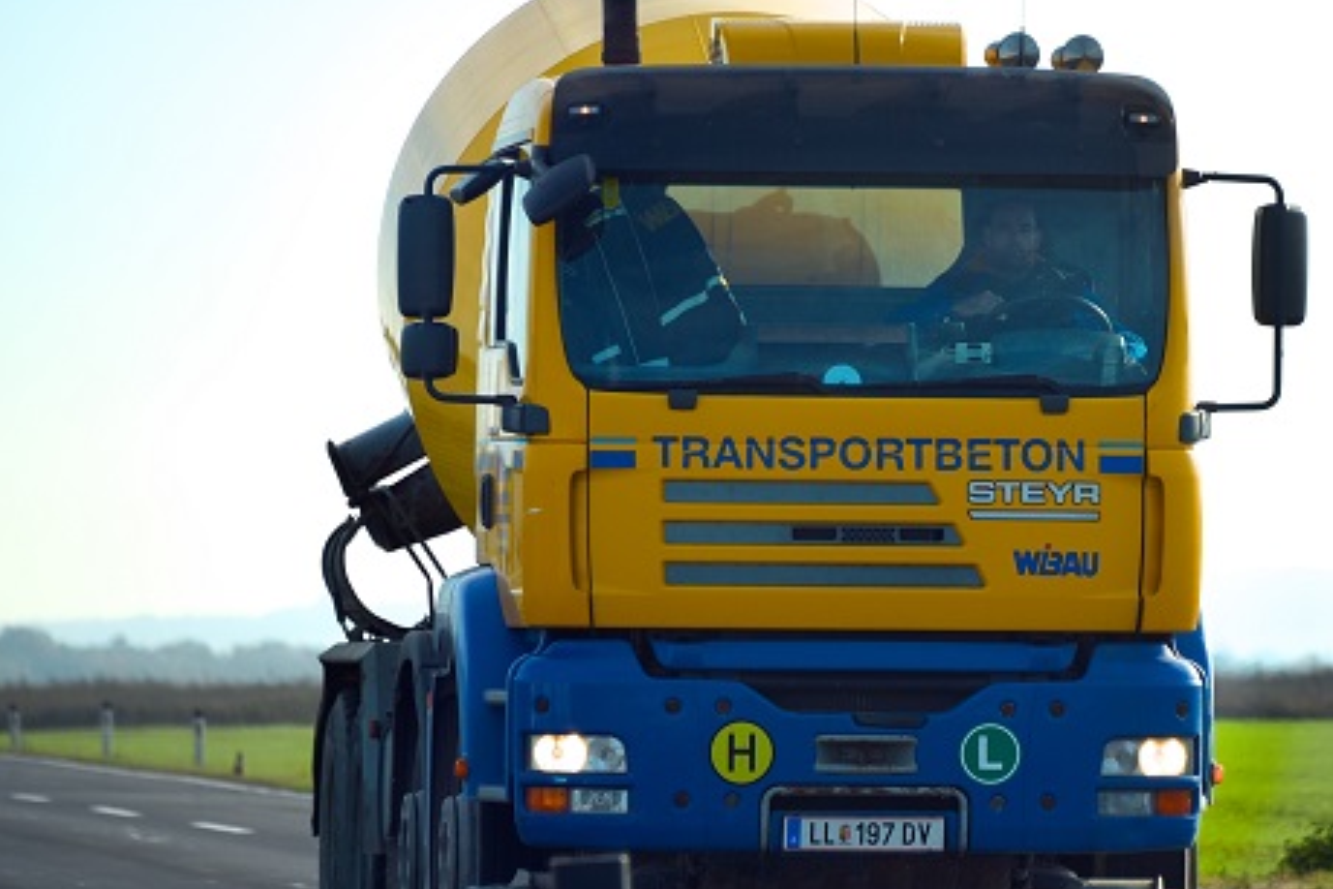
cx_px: 944
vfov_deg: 3.2
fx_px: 16143
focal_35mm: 436
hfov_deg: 4.7
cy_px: 529
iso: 160
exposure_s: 1/500
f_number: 5.6
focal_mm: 250
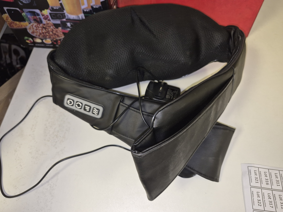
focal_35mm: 23
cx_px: 142
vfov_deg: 58.9
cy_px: 106
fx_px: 188
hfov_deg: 73.9
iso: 125
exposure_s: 1/25
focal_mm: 5.4
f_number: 1.8
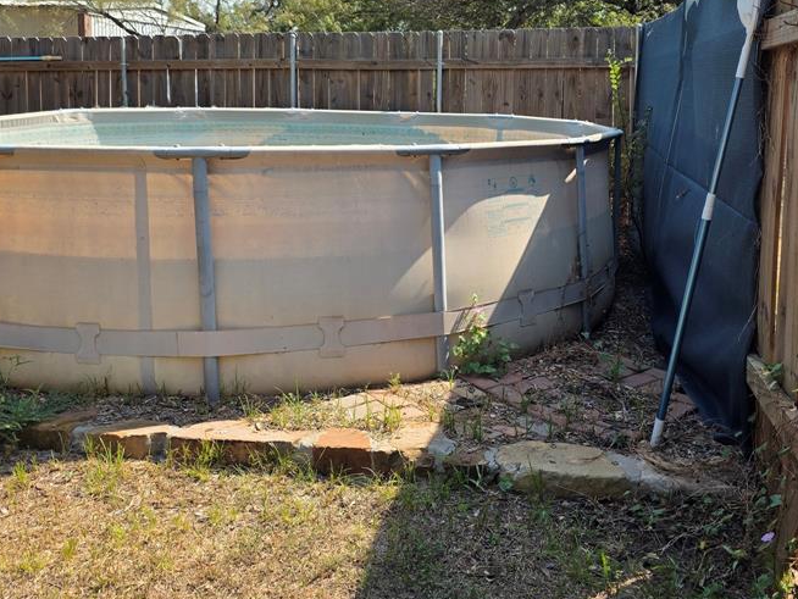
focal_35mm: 36
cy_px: 198
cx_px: 430
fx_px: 830
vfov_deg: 39.2
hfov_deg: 51.3
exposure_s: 1/3009
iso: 80
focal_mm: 6.3
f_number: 1.7
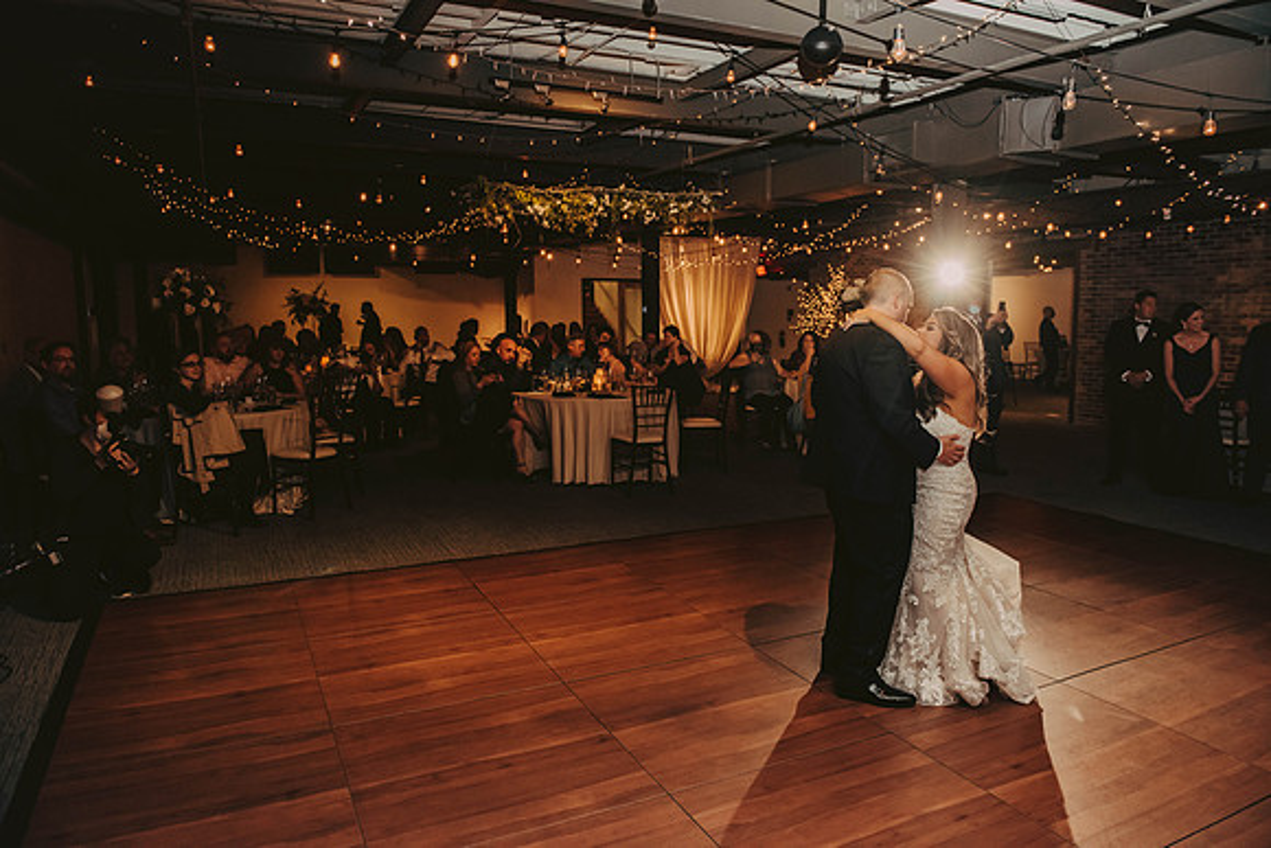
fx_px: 847
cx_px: 636
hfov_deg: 73.7
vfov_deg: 53.2
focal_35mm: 24
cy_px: 424
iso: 2000
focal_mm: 24
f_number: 3.2
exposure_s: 1/200
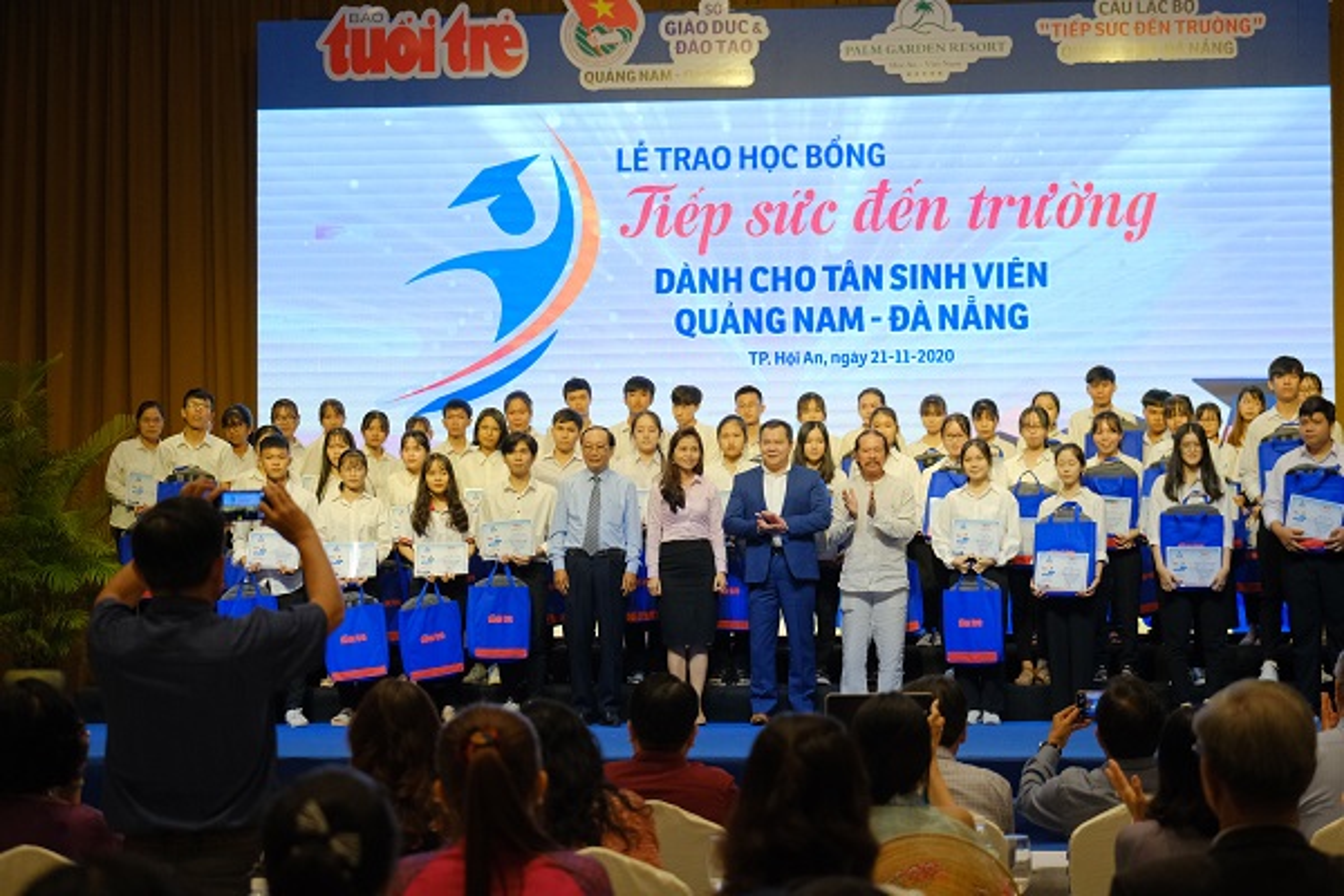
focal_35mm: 75
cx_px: 672
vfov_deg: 18.2
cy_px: 448
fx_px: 2800
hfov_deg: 27.0
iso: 2000
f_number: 2.8
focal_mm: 50
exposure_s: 1/400
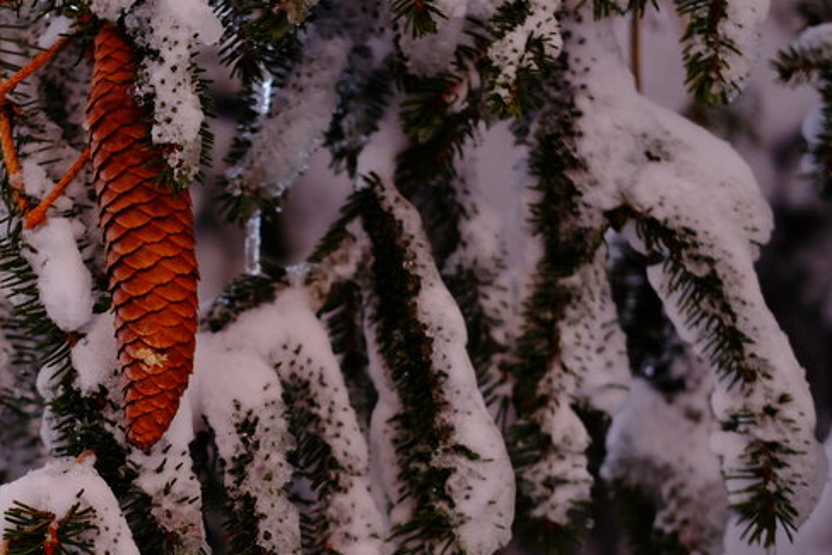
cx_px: 214
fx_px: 2011
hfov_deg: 23.2
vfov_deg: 15.7
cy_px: 320
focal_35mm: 87
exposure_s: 1/1400
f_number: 2
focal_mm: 35
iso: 800
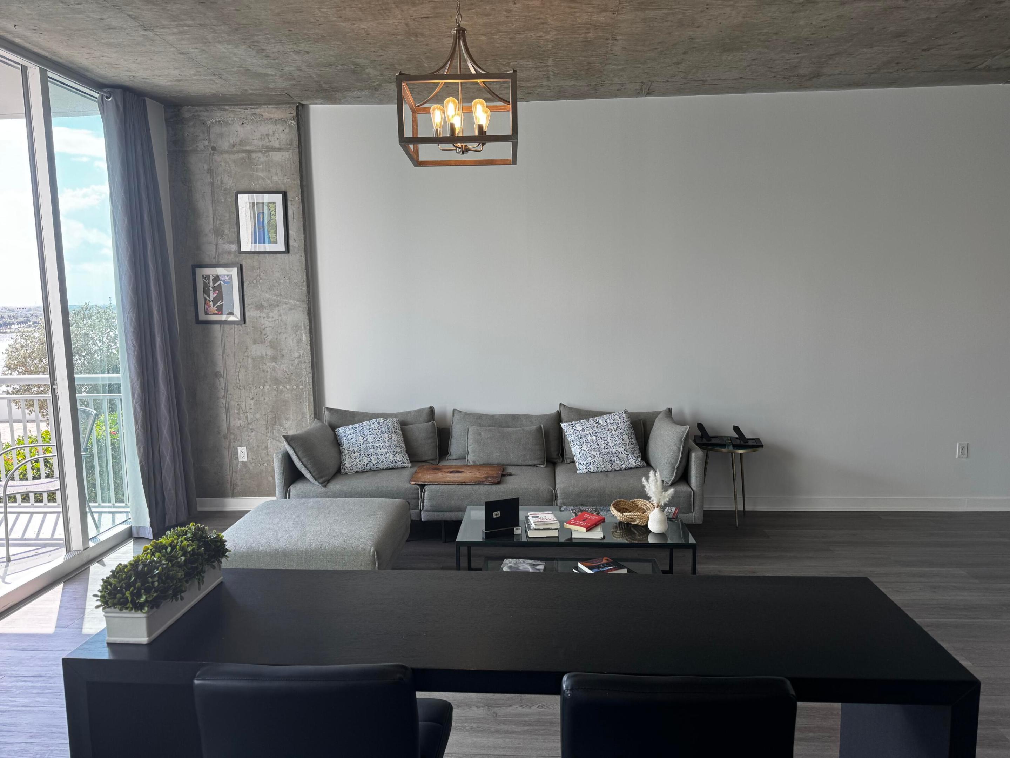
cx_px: 505
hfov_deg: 71.6
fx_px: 700
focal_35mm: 24
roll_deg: +1.0
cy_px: 379
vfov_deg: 56.8
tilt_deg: -6.4
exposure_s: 1/360
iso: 80
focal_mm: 6.76
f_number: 1.78
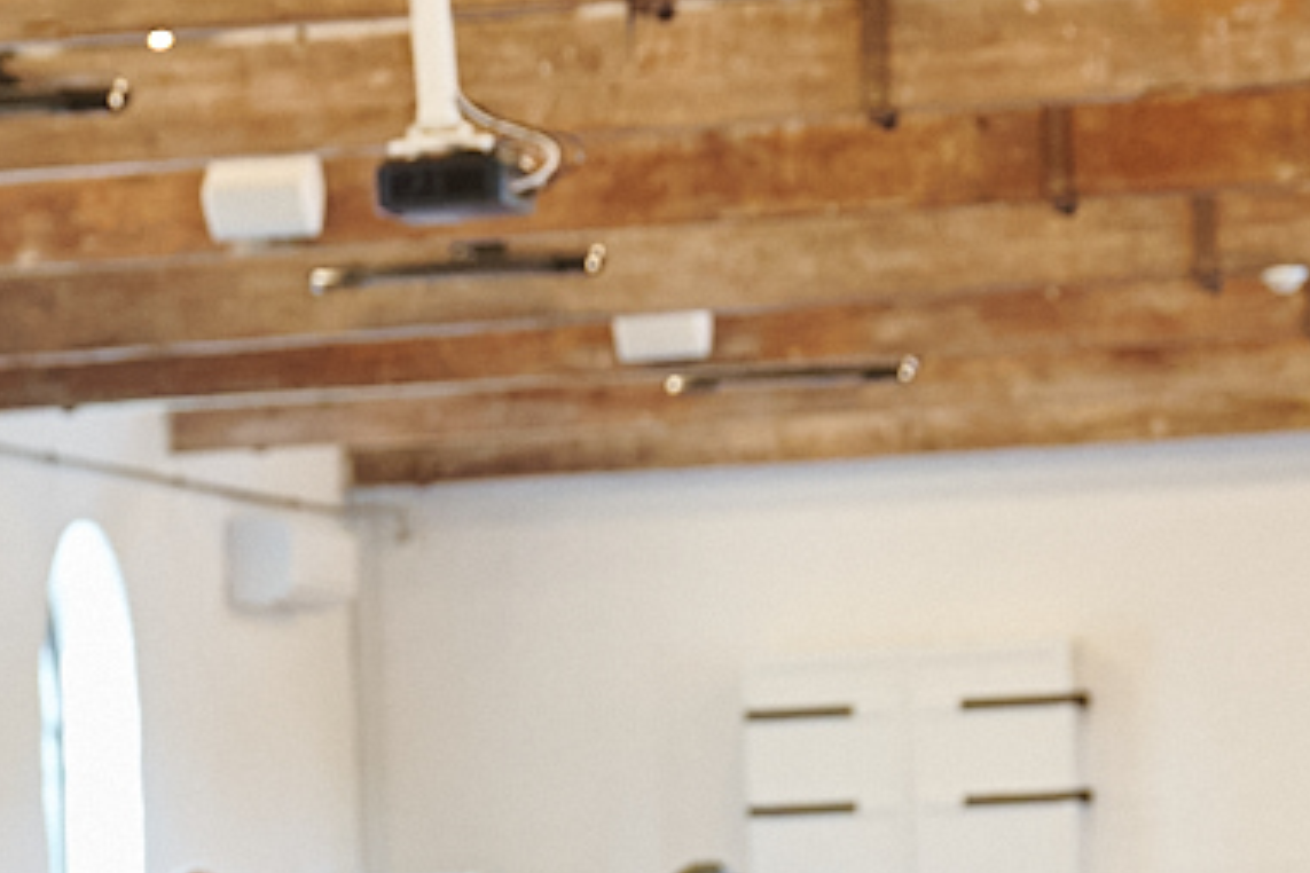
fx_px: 8987
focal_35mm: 247
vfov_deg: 5.4
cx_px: -320
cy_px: 1816
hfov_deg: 8.2
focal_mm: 46
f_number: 3.5
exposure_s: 1/100
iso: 800
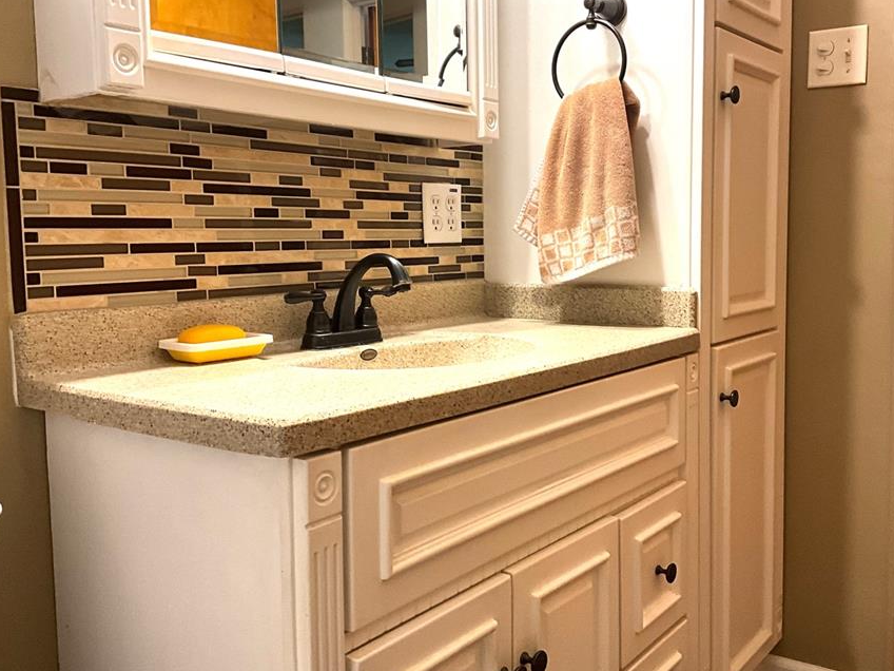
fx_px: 904
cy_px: 308
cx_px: 492
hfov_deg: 52.5
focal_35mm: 35
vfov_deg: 40.7
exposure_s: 1/60
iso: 125
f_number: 1.8
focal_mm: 3
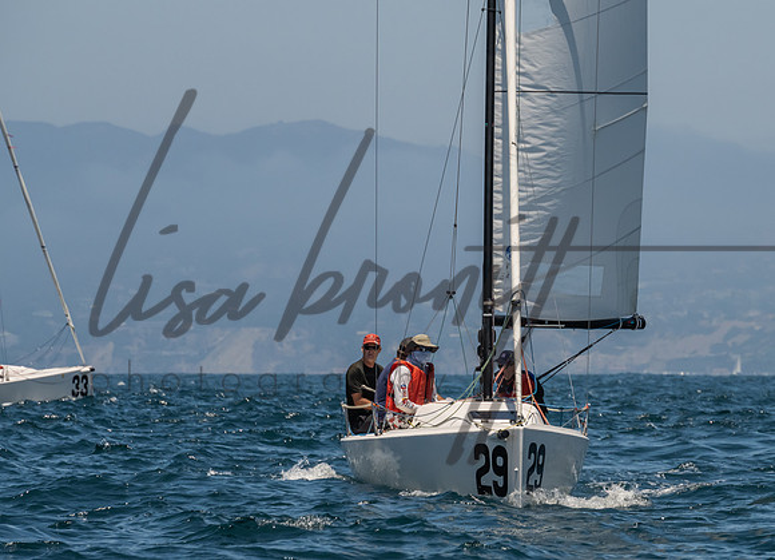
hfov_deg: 6.6
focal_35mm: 302
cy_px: 308
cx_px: 464
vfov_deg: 4.8
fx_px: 6678
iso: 640
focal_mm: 200
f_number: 9
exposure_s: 1/1000
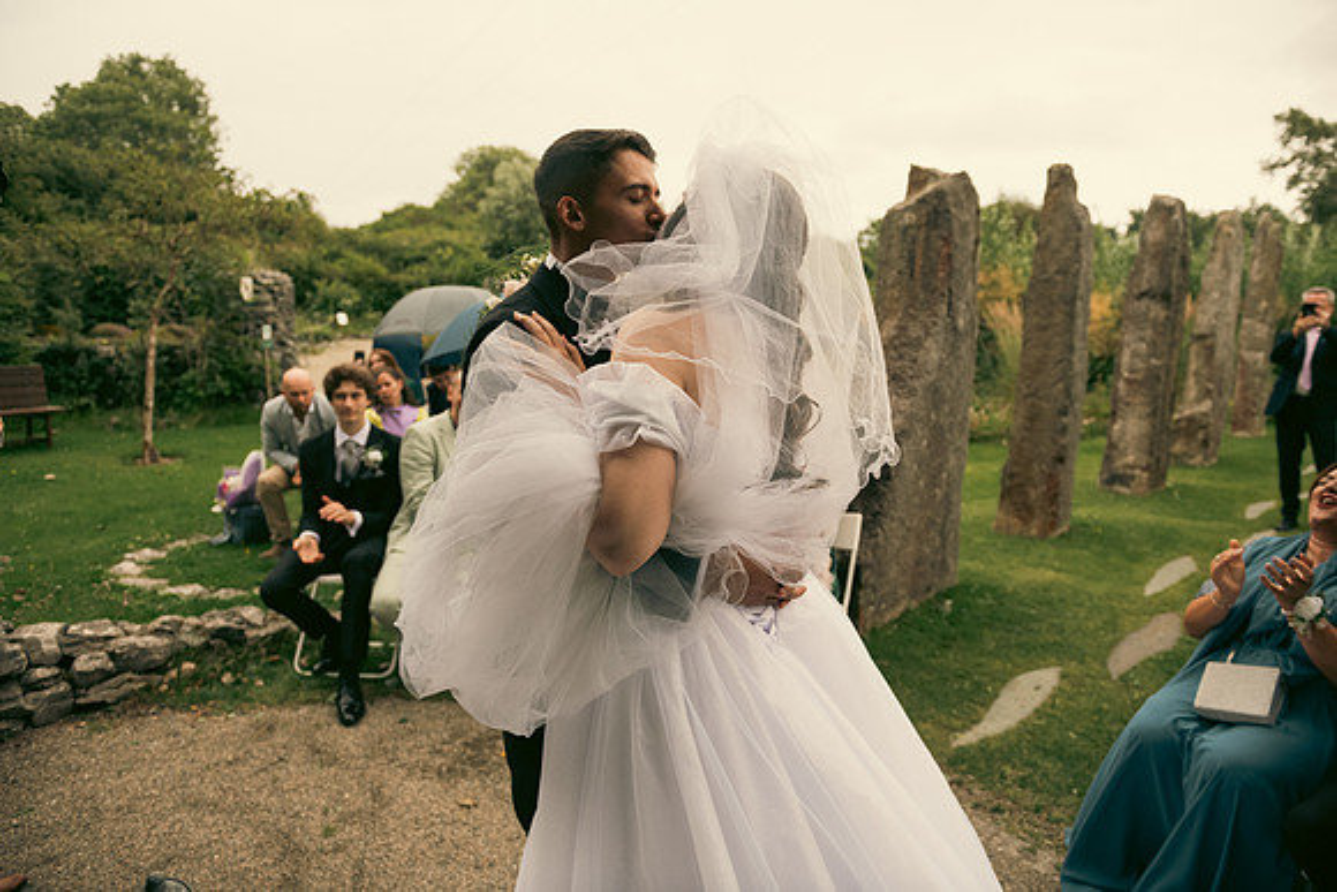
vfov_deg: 53.2
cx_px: 668
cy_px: 446
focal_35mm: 24
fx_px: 892
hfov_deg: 73.7
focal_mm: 24
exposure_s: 1/800
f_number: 3.5
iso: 320
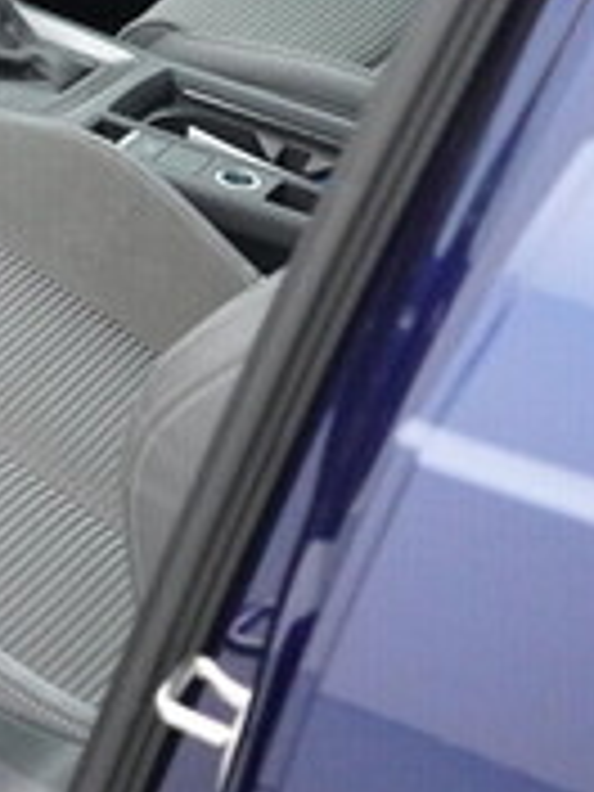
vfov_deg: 17.8
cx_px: -464
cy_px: 0
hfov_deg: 12.5
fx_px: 2471
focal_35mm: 108
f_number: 2.8
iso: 6400
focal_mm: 24
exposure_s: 1/1250
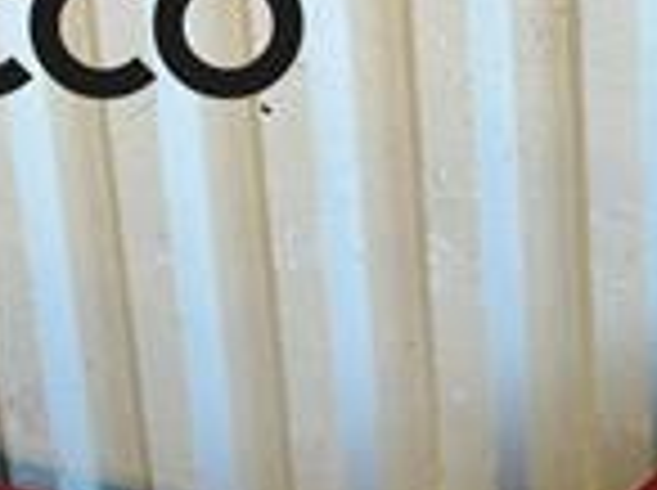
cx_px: 878
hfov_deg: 9.2
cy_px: 1025
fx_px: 3998
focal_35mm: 211
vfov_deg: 6.8
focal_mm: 6.86
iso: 50
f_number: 1.78
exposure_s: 1/17
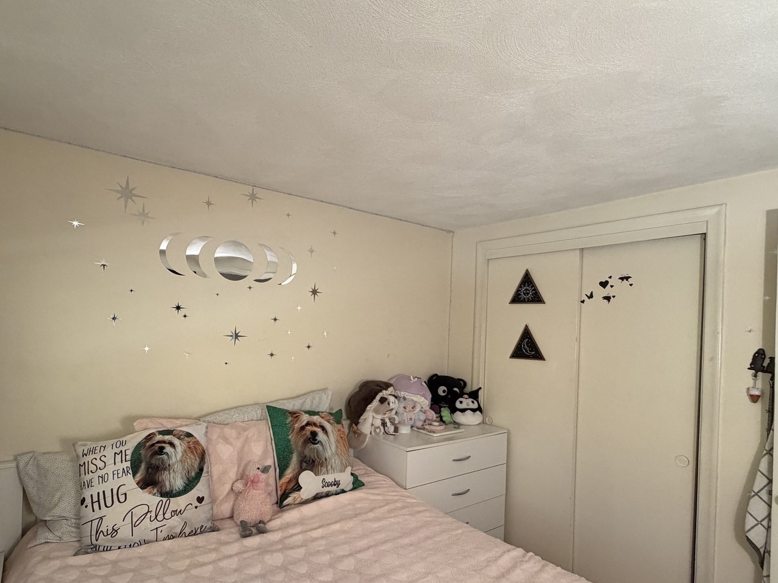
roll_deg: -1.4
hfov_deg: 81.7
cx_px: 369
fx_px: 449
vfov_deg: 65.8
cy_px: 325
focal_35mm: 20
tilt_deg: -0.1
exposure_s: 1/60
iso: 250
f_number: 2.2
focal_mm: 2.22
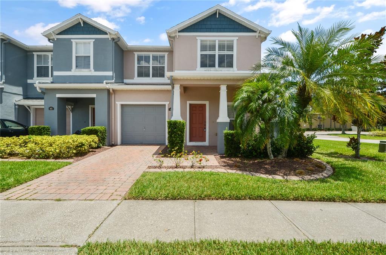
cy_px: 128
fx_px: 160
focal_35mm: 15
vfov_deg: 77.1
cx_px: 193
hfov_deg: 100.5
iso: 200
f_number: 8
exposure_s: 1/640
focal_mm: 10
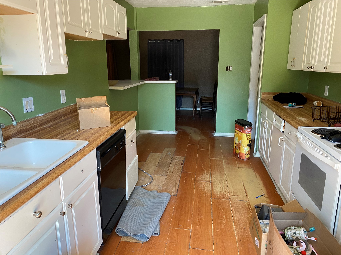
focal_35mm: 26
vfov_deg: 53.1
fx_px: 256
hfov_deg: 67.3
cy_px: 128
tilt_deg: -16.8
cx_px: 170
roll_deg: +0.8
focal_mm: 4.25
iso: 125
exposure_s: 1/78
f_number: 1.8
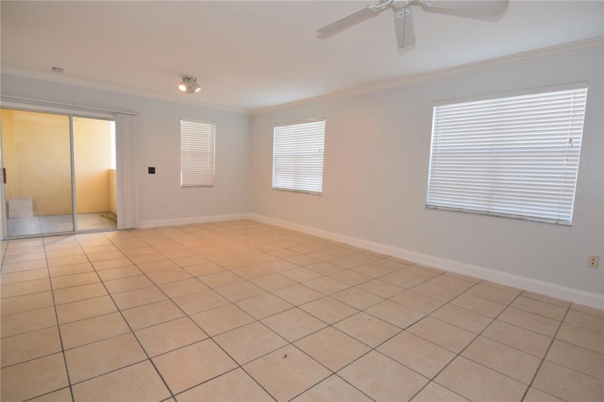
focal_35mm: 16
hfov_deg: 95.0
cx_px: 302
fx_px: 277
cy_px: 201
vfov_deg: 72.0
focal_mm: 11
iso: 800
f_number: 5
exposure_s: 1/100
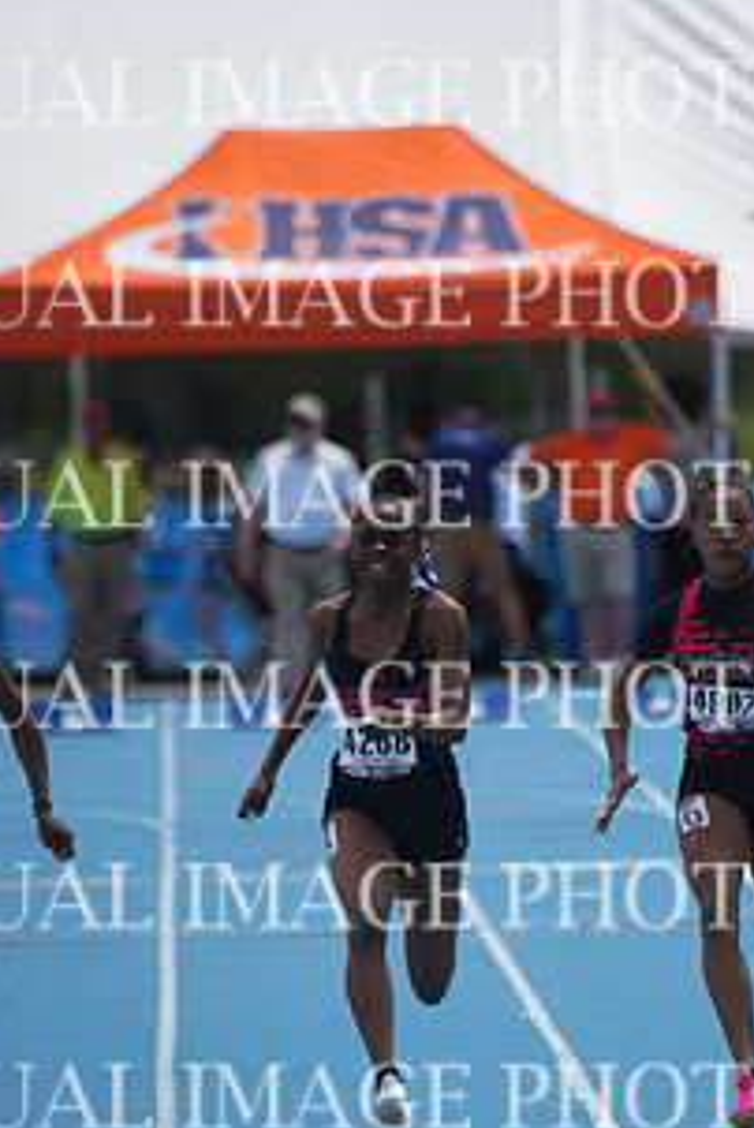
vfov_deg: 2.7
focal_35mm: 768
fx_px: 24071
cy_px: 796
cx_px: 476
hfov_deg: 1.8
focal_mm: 400
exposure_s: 1/2000
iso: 320
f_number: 5.6
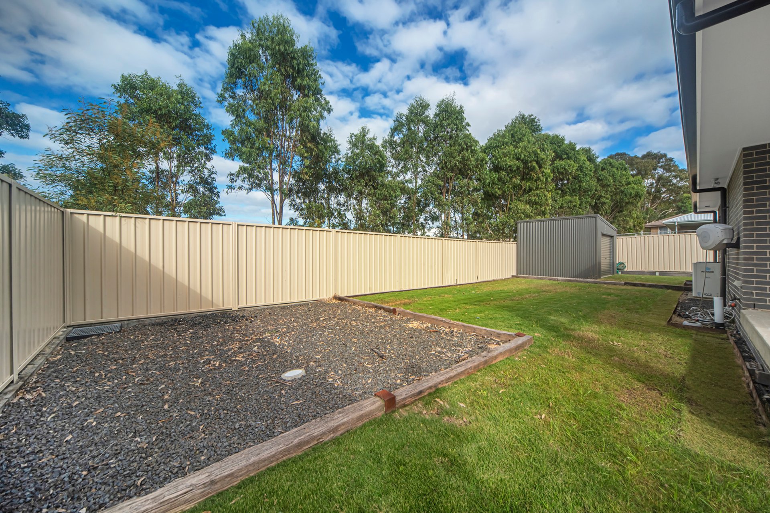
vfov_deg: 90.0
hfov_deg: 112.6
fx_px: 257
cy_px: 256
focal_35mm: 12
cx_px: 385
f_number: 14
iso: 125
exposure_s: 1/160
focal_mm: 12
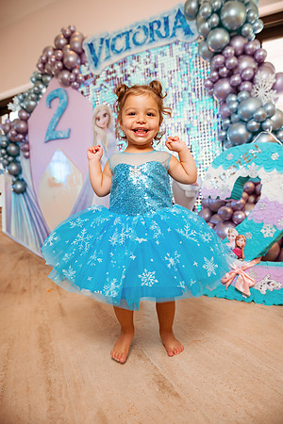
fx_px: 283
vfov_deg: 73.7
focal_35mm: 24
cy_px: 212
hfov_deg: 53.1
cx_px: 142
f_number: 3.5
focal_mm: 24
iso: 800
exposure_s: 1/400
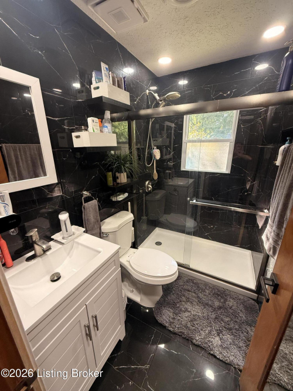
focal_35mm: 14
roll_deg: +1.1
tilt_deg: -16.6
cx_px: 146
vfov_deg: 102.1
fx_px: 158
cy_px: 196
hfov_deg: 85.7
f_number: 2.2
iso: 250
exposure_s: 1/99
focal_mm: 2.22
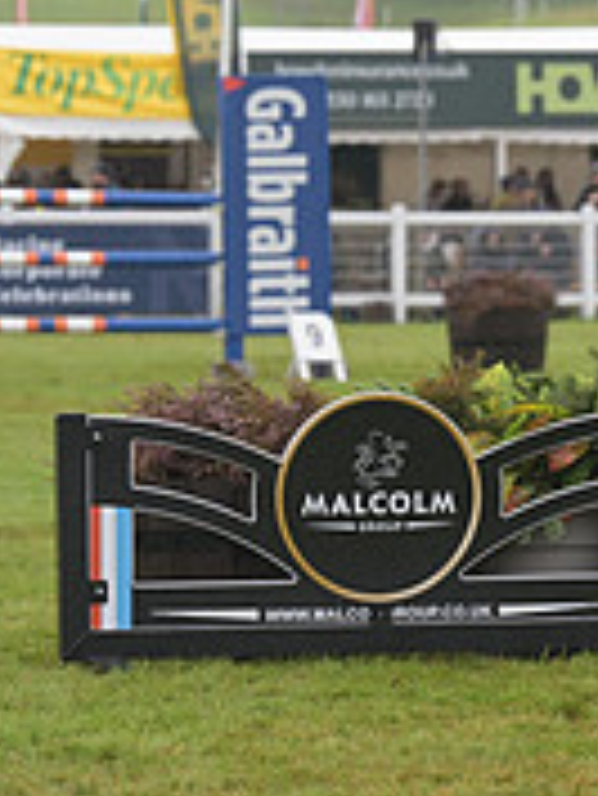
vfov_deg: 6.4
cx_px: 1299
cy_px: 61
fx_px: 7109
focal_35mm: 309
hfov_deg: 4.7
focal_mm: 98
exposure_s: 1/800
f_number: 5
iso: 640
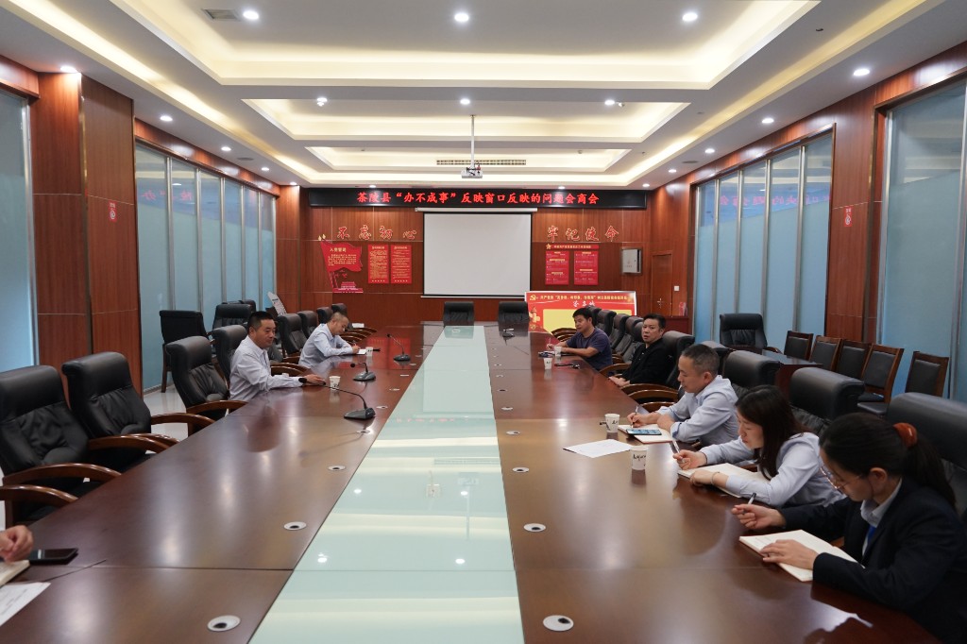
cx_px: 484
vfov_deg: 51.3
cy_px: 322
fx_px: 671
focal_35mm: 25
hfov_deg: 71.5
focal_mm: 25
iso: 2000
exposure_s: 1/60
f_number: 4.5
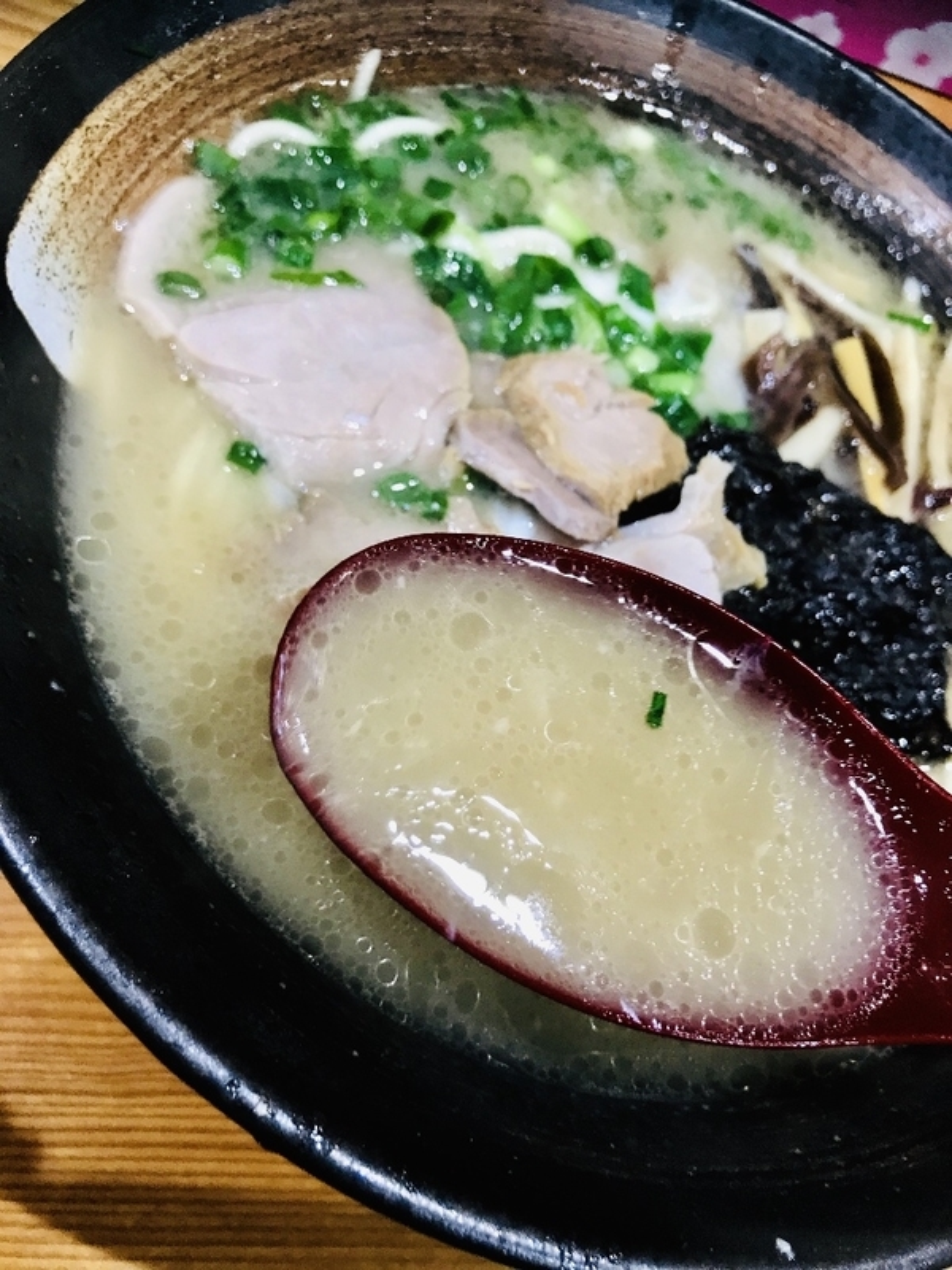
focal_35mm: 28
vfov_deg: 63.4
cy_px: 635
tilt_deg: -59.4
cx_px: 476
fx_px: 1027
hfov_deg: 49.7
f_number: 1.8
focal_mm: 3.99
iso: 40
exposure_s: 1/20
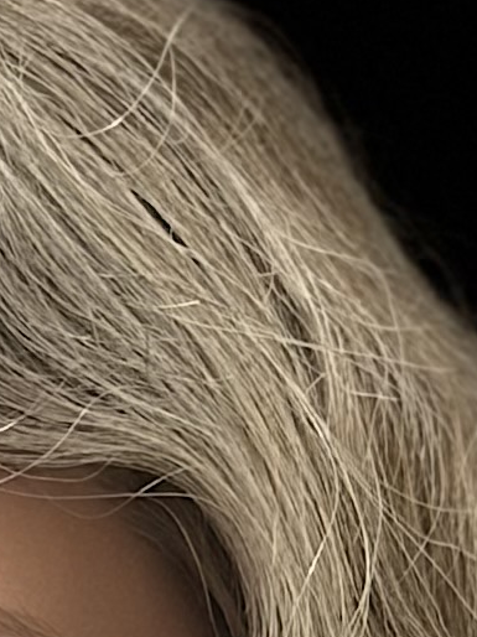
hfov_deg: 3.6
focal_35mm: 408
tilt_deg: -2.9
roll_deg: -1.0
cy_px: 1449
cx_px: -224
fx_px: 7502
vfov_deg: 4.8
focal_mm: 5.96
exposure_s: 1/50
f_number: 1.6
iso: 40
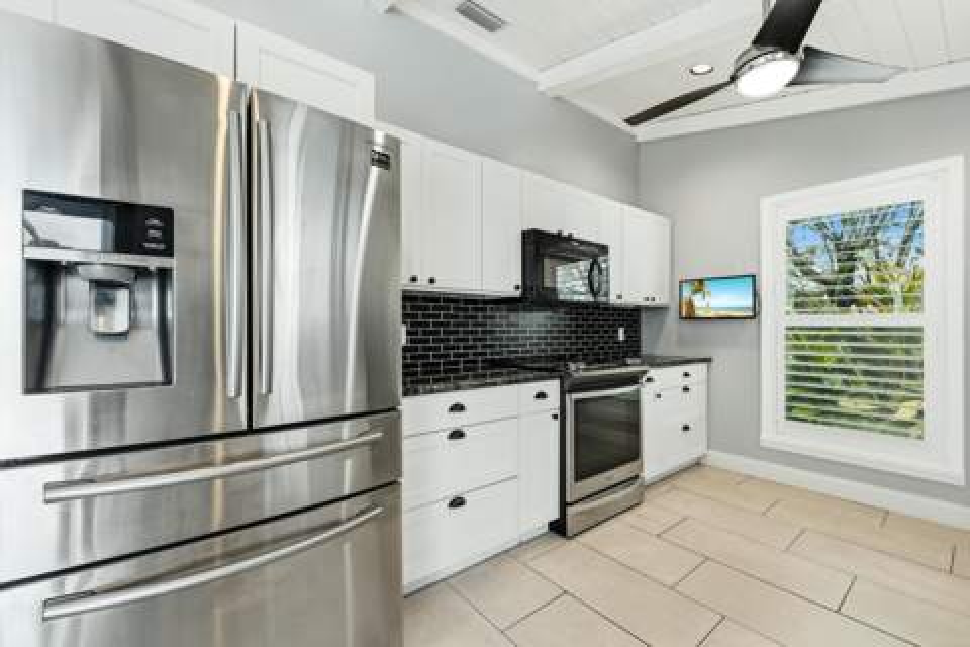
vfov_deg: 81.2
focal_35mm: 14
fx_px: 377
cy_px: 324
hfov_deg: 104.3
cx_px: 485
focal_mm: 14
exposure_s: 1/1.25
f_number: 9
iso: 250
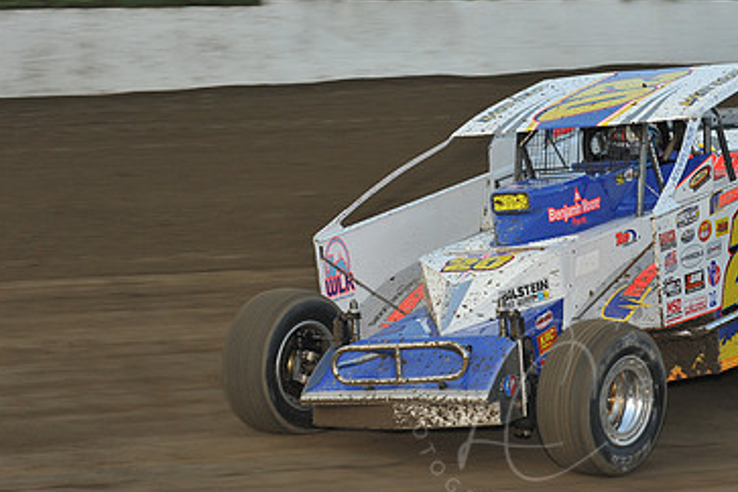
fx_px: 3669
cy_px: 213
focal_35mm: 179
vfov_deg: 7.7
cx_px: 531
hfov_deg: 11.5
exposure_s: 1/320
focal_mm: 112
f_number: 8
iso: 640
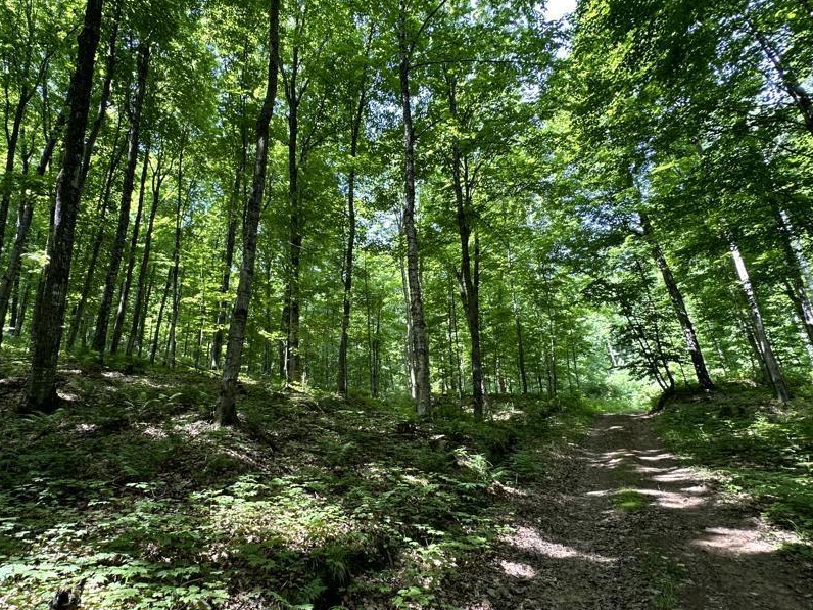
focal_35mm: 18
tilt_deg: +17.2
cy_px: 300
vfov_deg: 71.6
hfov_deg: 87.2
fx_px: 423
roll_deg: -2.4
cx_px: 346
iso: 64
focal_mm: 2.22
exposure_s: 1/99
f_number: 2.2
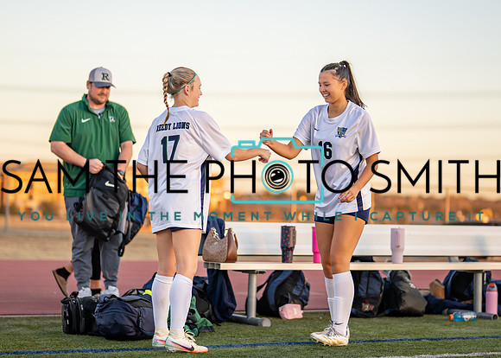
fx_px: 1383
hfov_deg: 20.5
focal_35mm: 97
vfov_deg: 14.7
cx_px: 251
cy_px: 176
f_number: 1.2
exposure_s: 1/1250
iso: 125
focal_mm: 50
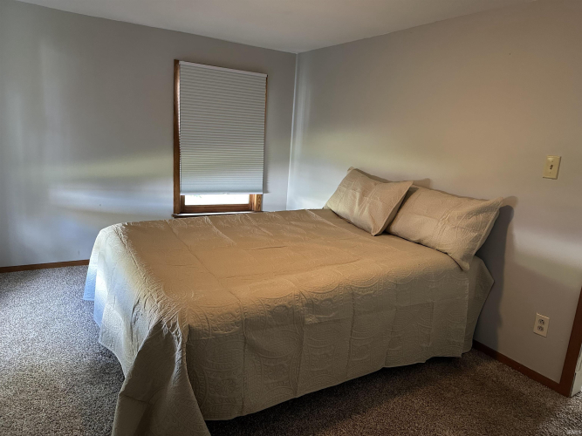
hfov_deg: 71.6
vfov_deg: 56.8
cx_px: 291
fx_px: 403
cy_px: 218
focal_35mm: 24
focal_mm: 6.86
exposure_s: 1/60
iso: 500
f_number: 1.78
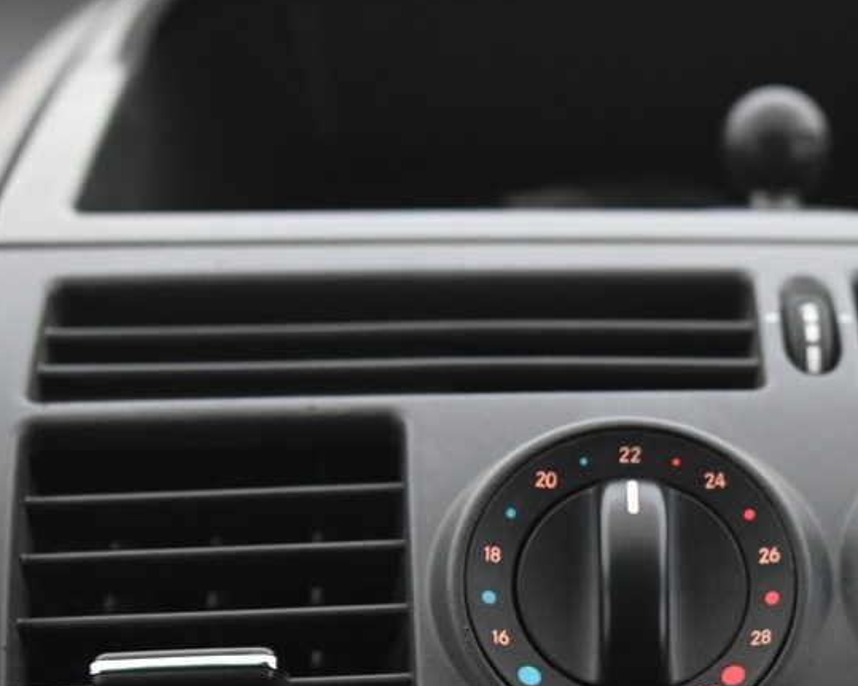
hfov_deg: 16.6
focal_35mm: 113
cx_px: 879
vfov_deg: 13.4
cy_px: 724
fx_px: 2869
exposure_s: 1/15
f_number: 4
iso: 2000
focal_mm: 40
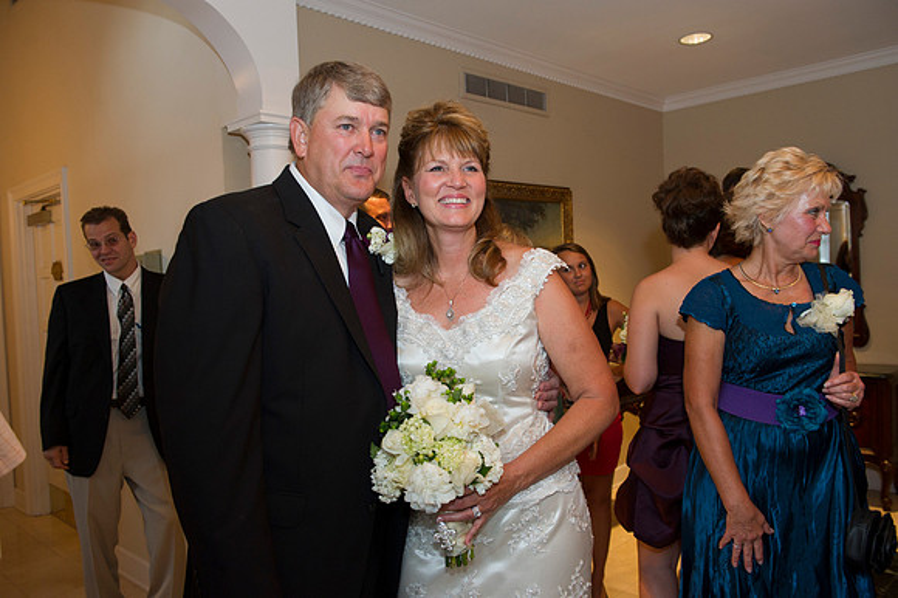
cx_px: 449
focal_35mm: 29
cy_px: 299
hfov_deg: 63.7
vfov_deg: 44.9
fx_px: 723
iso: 1600
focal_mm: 29
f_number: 4
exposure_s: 1/80
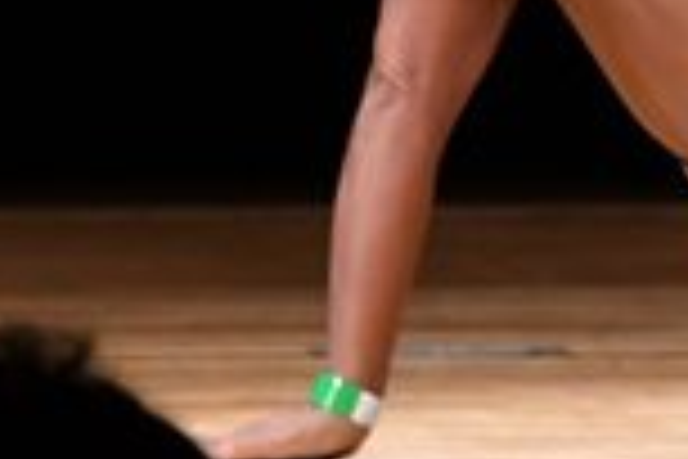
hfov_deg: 1.2
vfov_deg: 0.8
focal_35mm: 1746
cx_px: 969
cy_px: -297
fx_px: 33365
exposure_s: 1/400
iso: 3200
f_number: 5.6
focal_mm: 230
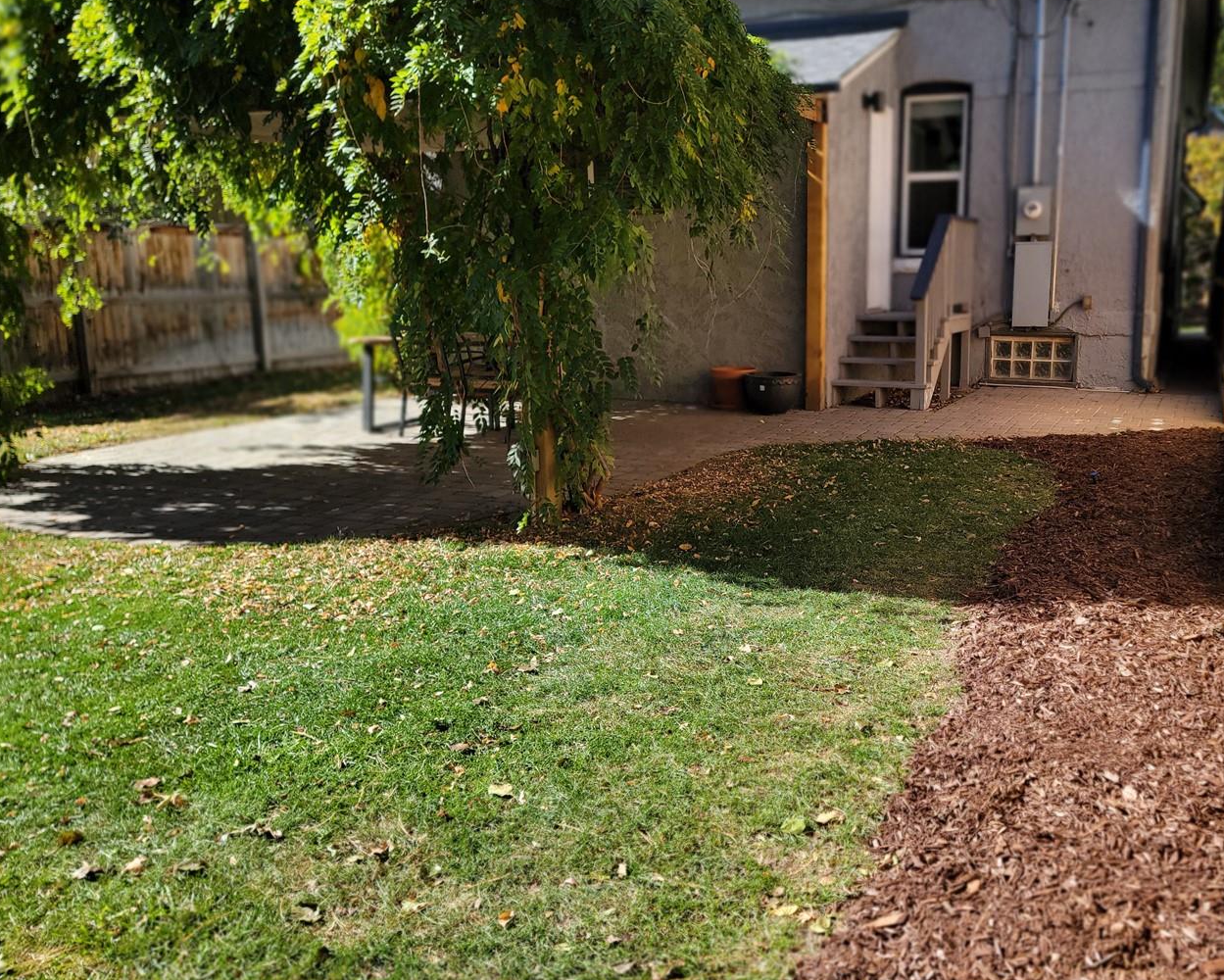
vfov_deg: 48.5
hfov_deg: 57.9
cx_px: 778
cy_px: 448
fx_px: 1087
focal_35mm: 30
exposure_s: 1/438
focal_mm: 6.7
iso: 16
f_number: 1.8
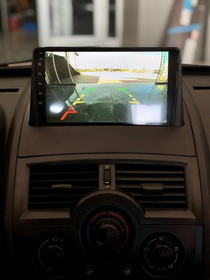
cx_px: 105
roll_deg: +0.0
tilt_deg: -21.4
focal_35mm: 52
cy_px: 140
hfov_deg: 28.0
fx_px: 420
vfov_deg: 36.8
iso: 32
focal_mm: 6
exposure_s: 1/60
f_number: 2.4
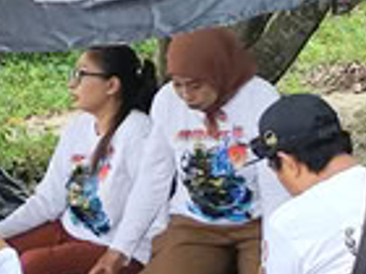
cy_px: 146
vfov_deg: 4.6
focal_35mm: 320
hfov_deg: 6.2
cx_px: 68
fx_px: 3383
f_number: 1.65
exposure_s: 1/100
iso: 50
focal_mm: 6.19
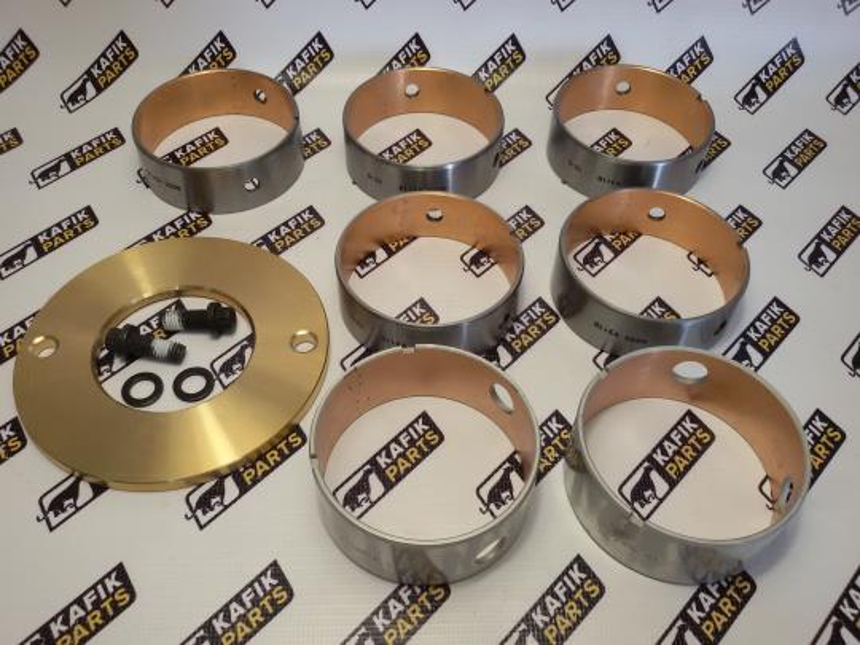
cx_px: 430
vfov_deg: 45.4
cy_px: 322
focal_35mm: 31
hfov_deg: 58.4
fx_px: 770
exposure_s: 1/50
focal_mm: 2.93
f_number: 2.4
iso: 40
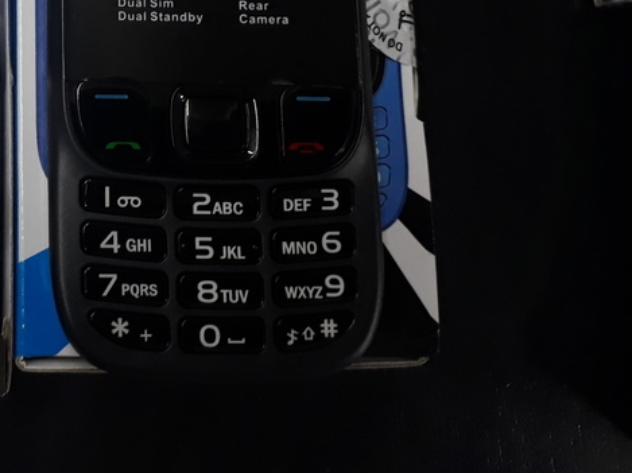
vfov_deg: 23.7
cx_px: -24
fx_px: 1076
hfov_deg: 30.1
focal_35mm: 59
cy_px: -7
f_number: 1.9
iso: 80
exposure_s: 1/30
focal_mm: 3.6
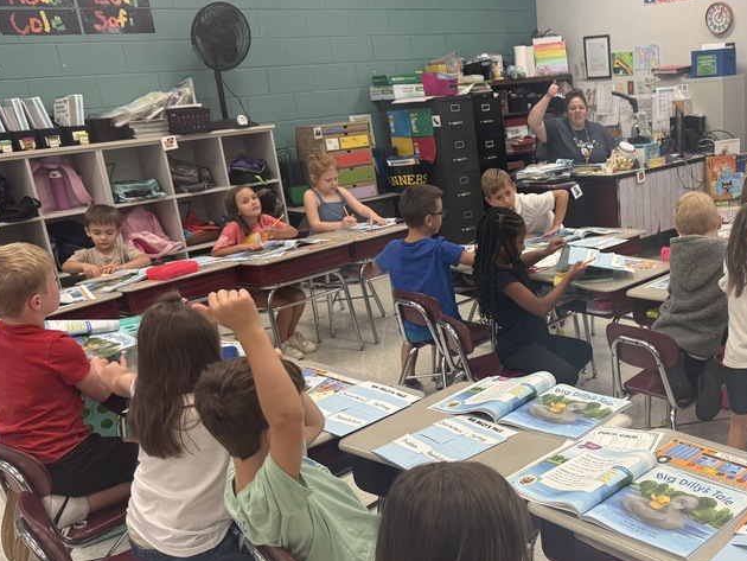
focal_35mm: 39
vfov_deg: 36.7
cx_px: 594
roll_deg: +4.3
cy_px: 330
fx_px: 842
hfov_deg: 45.5
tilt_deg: -16.7
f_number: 1.78
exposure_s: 1/120
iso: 125
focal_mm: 6.76
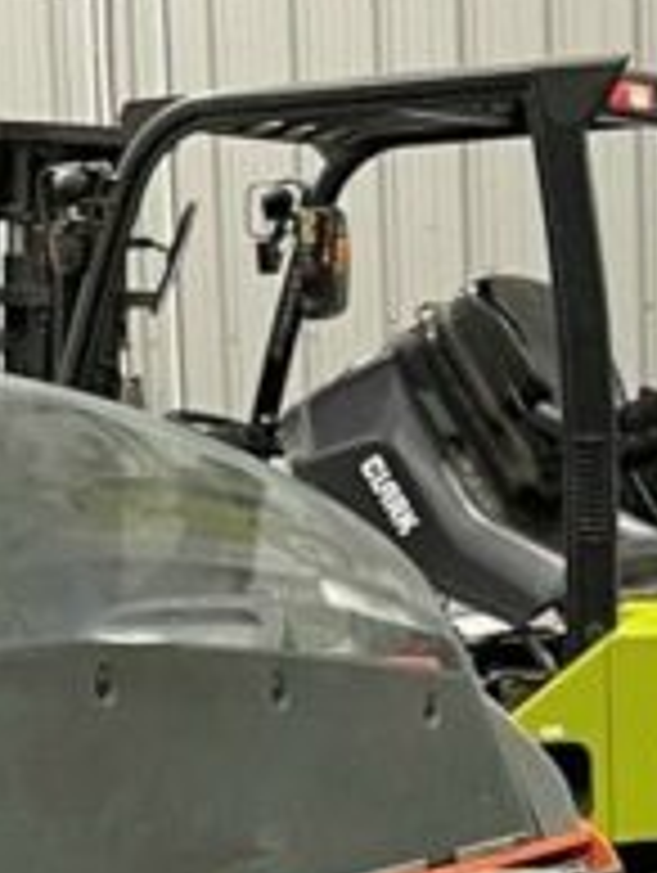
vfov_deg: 13.7
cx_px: 140
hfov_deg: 10.8
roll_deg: +1.8
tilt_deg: -12.0
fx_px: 3459
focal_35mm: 137
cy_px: 1197
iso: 500
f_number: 1.6
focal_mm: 5.1
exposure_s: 1/50
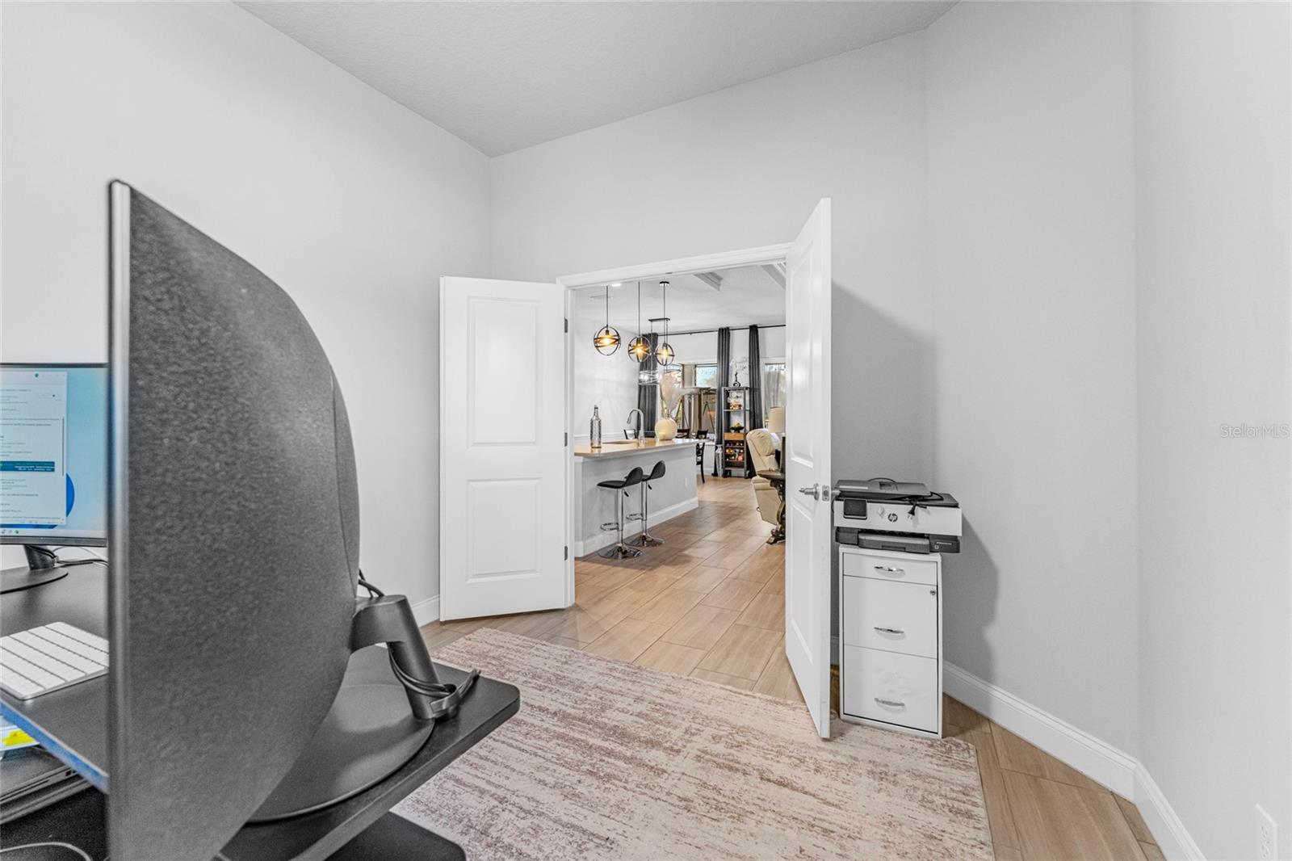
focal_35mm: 14
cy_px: 430
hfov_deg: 104.3
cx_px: 646
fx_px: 502
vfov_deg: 81.2
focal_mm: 14
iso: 320
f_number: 8
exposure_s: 1/13
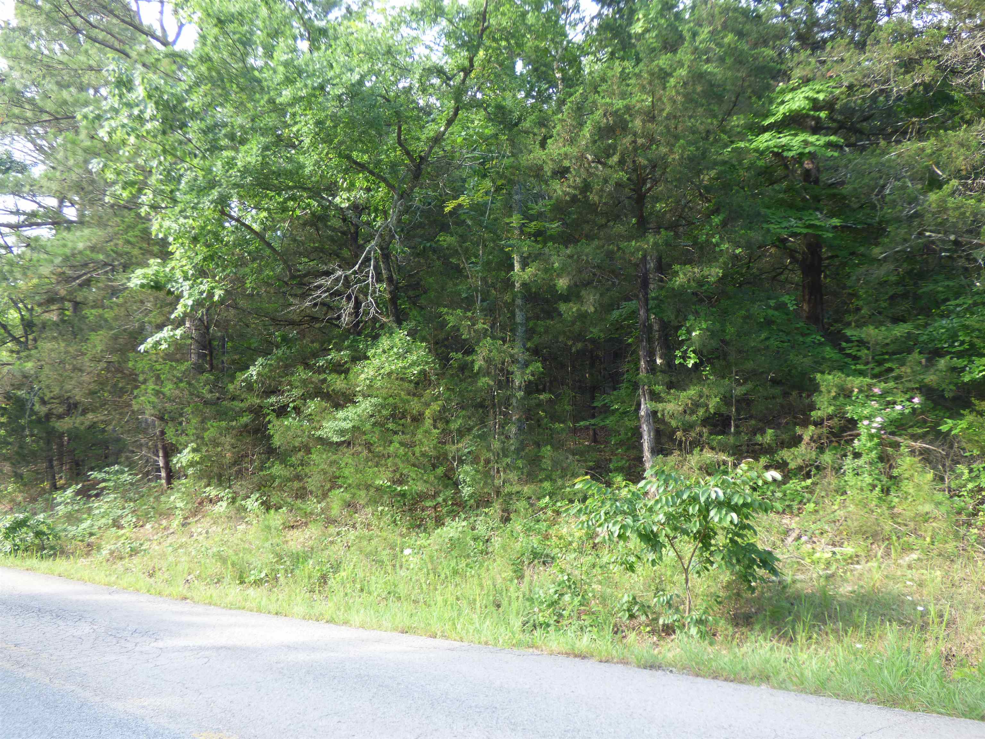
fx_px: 911
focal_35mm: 32
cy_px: 370
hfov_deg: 56.8
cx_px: 492
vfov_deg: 44.2
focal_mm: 5.53
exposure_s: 1/60
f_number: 3.3
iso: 100
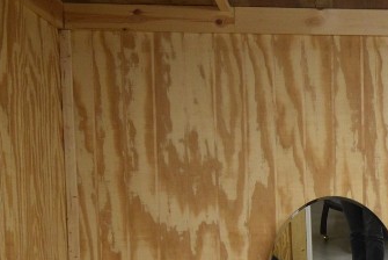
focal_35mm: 103
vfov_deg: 12.9
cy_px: 334
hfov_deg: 18.6
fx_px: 1111
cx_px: 479
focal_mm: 20
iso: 1000
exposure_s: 1/60
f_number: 5.6
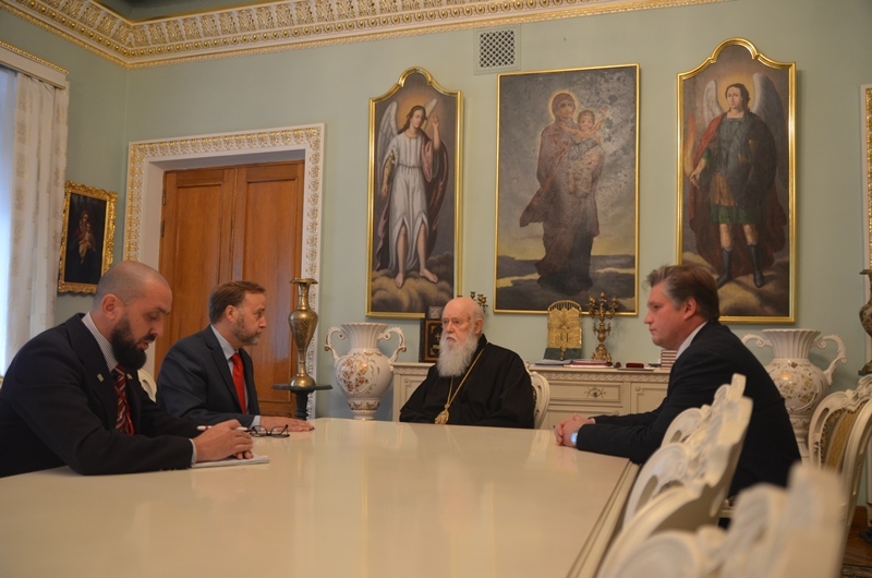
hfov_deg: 64.7
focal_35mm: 28
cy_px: 289
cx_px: 436
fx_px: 689
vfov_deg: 45.5
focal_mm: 19
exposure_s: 1/40
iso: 800
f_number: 3.2
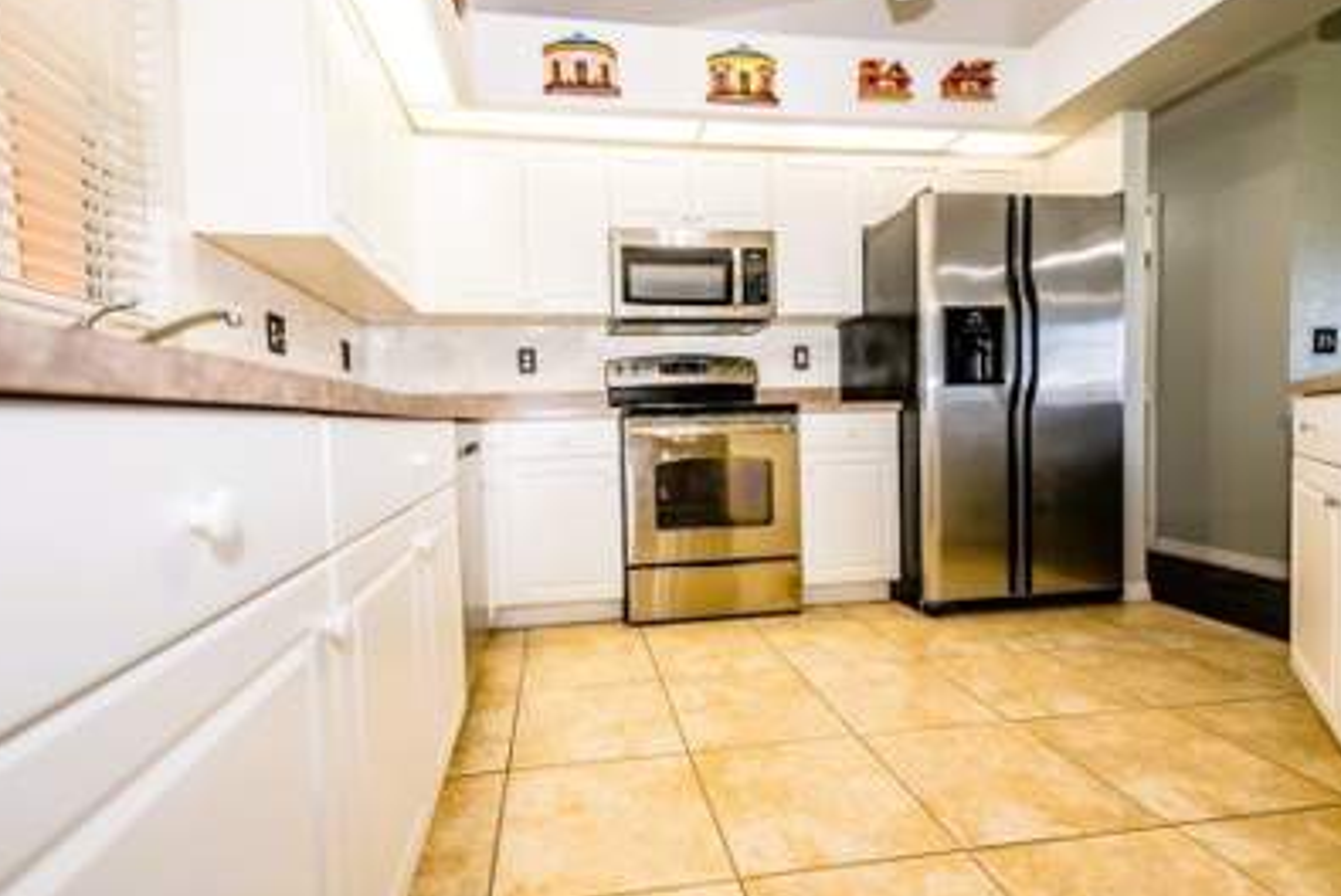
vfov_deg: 70.5
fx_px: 634
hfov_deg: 93.2
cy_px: 438
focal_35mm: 17
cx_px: 652
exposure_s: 1/125
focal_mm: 14
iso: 400
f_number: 2.8
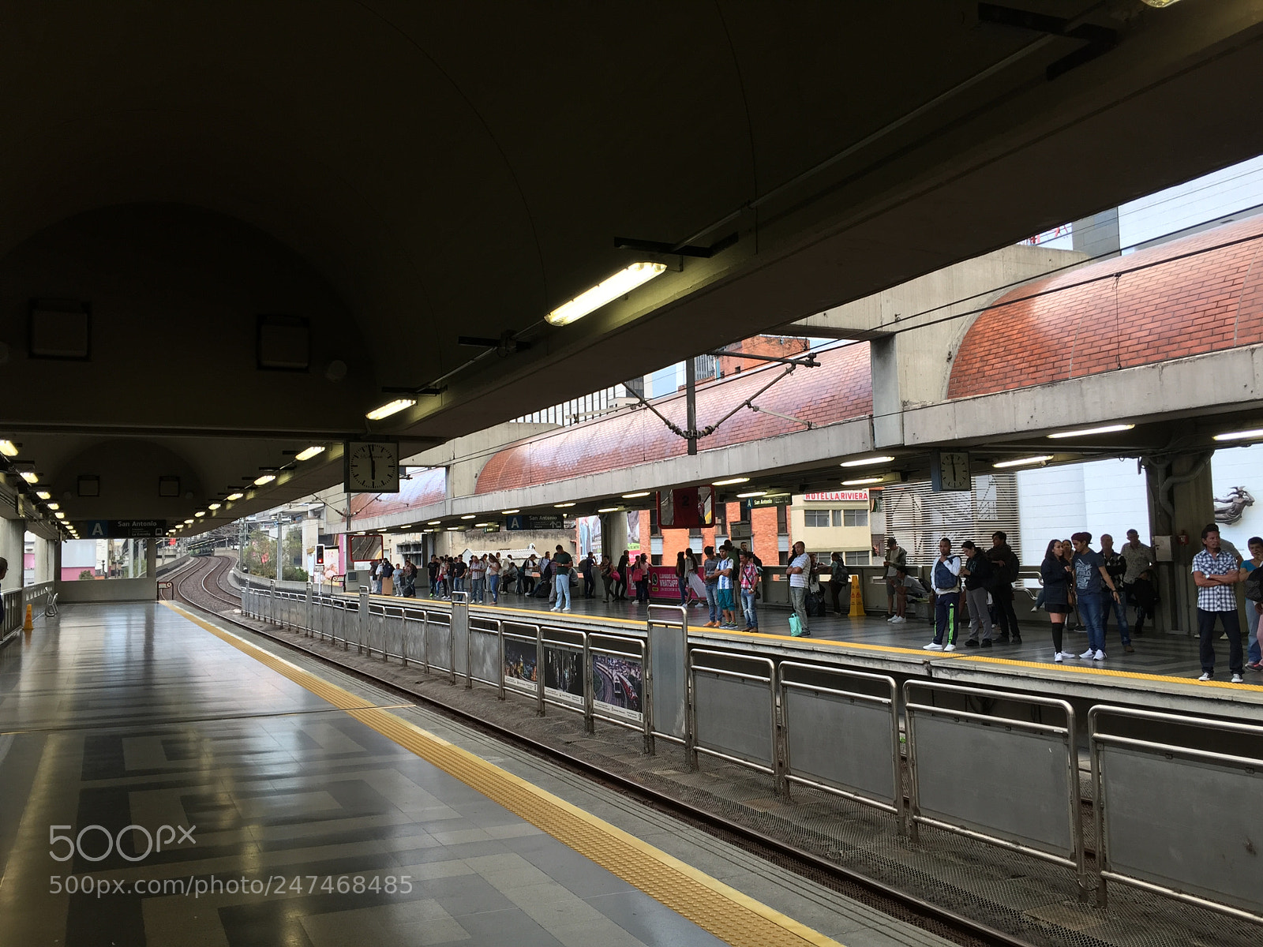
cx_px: 632
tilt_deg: +4.6
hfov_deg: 61.7
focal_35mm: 29
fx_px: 1058
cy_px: 474
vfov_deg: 48.2
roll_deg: +0.6
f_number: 2.2
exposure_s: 1/40
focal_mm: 4.15
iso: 32
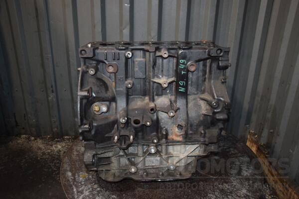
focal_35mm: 32
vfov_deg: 41.7
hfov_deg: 59.5
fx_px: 262
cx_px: 150
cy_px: 100
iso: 800
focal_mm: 21
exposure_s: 1/60
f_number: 5
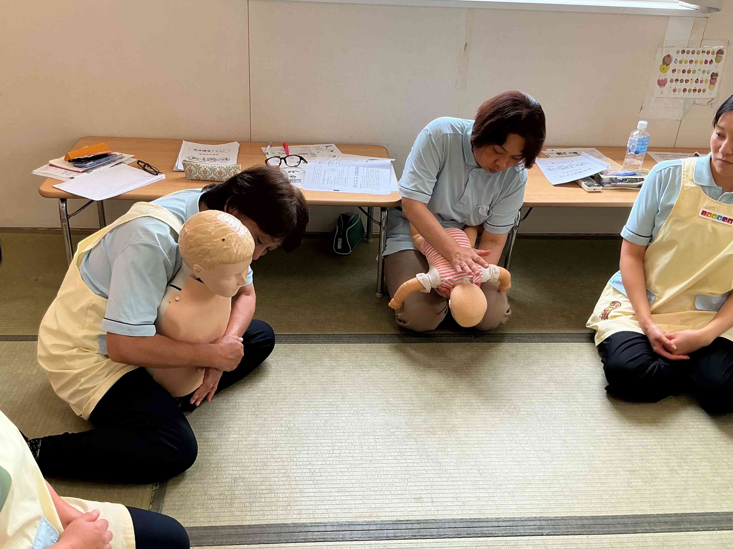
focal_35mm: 36
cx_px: 353
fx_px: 762
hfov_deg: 51.3
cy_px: 305
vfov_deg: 39.6
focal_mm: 3
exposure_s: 1/120
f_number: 1.8
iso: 20
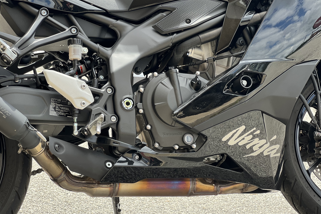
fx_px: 722
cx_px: 159
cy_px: 94
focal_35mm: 81
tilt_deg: -5.4
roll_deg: +0.0
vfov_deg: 16.9
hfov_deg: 25.1
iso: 40
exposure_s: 1/172
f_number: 2.8
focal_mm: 9
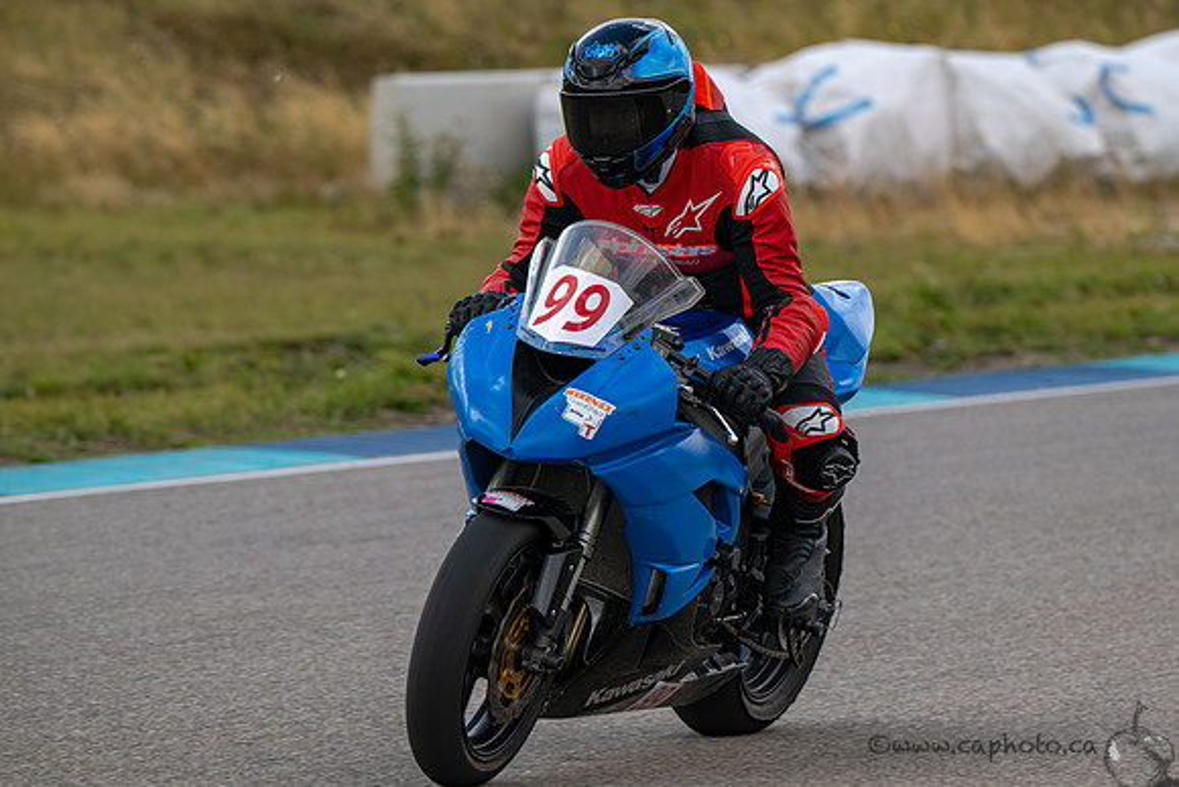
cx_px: 666
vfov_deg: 4.9
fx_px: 9246
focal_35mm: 282
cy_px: 343
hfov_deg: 7.3
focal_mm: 250
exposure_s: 1/1250
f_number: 5.6
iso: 360
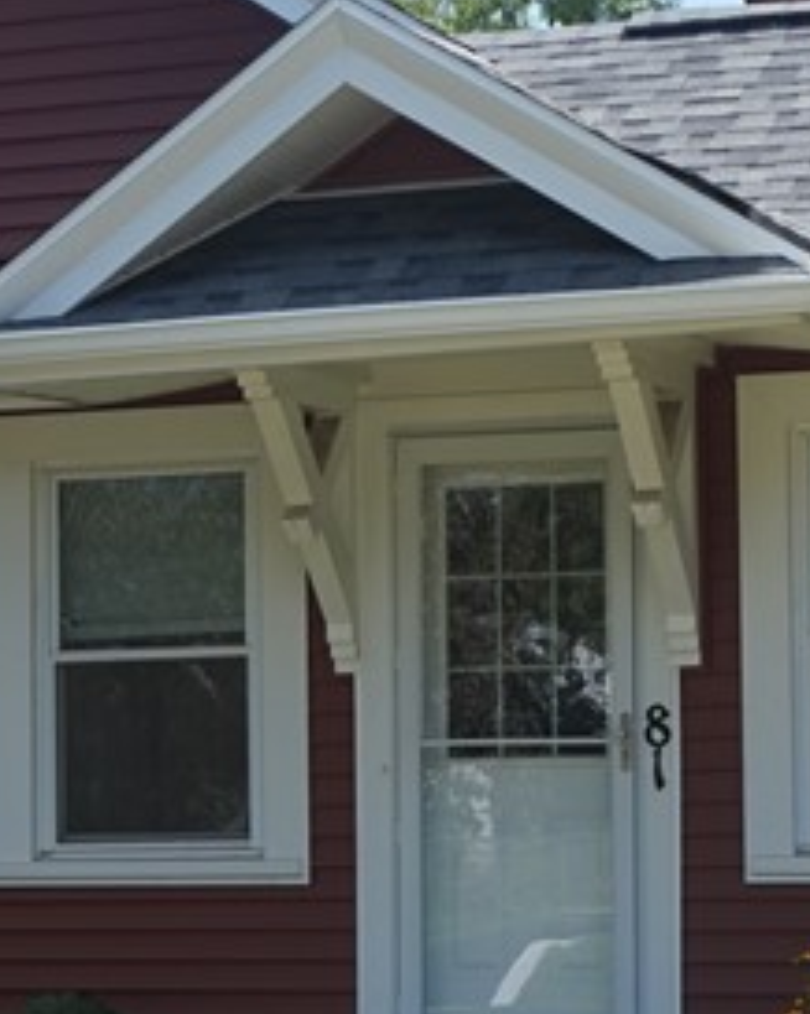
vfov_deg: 14.9
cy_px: 732
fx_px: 3866
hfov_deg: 11.9
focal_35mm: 129
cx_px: 82
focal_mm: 23
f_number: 6.3
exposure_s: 1/250
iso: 100
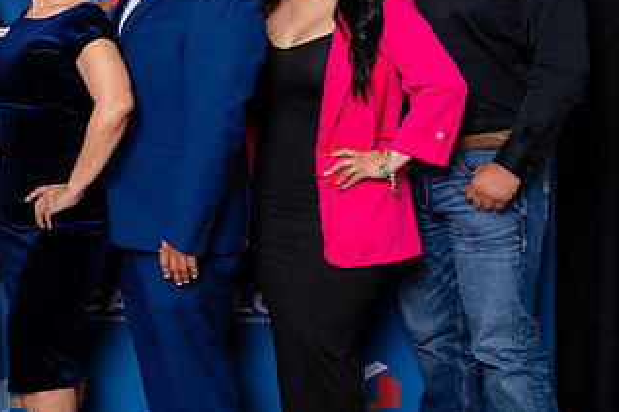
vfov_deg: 16.1
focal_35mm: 84
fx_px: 1444
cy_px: 74
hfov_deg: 23.3
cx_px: 8
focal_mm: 41
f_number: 5.6
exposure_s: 1/200
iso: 500
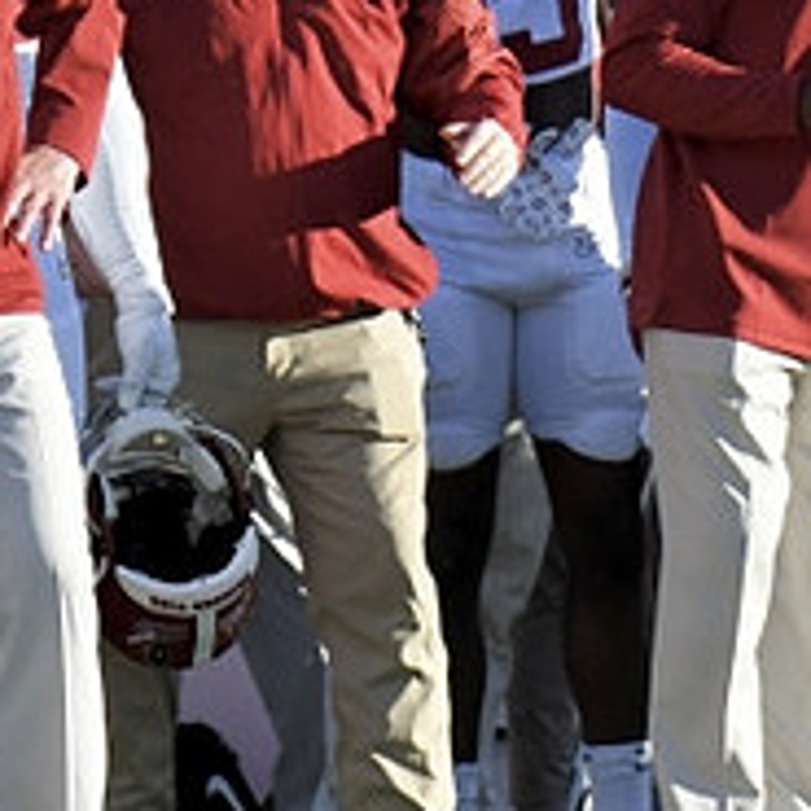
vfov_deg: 1.8
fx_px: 25420
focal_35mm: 959
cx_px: 1241
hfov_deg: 1.8
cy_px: 289
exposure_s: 1/4000
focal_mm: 240
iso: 1250
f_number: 5.3
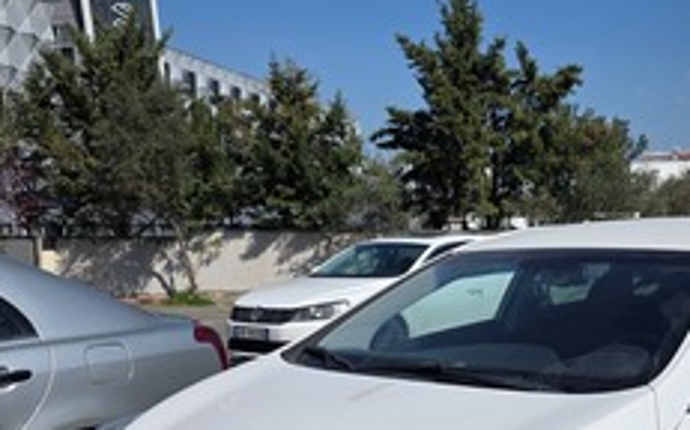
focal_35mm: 38
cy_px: 322
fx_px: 714
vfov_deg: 32.9
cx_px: 511
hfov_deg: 49.7
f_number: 1.7
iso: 50
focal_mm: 6.3
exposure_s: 1/7944
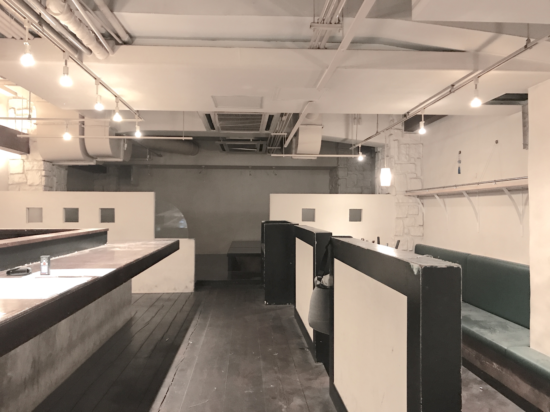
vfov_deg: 49.7
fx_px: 445
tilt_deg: +0.0
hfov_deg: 63.4
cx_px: 275
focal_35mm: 28
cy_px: 206
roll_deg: -0.1
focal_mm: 3.99
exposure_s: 1/6
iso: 80
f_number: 1.8
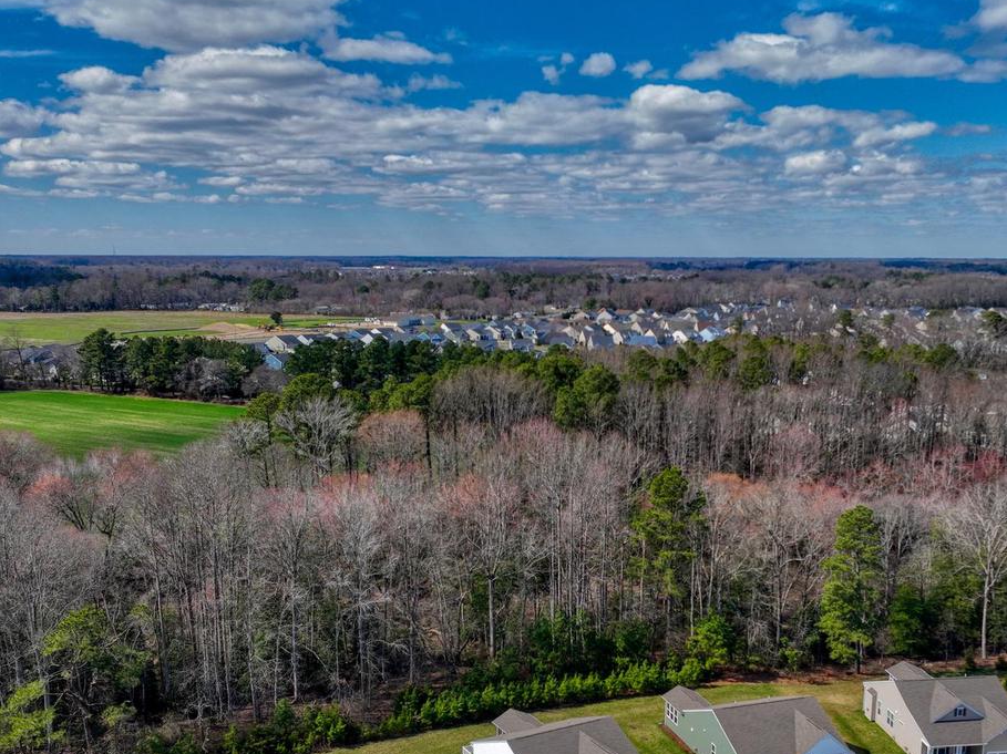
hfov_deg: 48.9
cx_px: 566
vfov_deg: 37.2
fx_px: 1105
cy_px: 517
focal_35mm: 38
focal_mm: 12.29
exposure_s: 1/100
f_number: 2.8
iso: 100
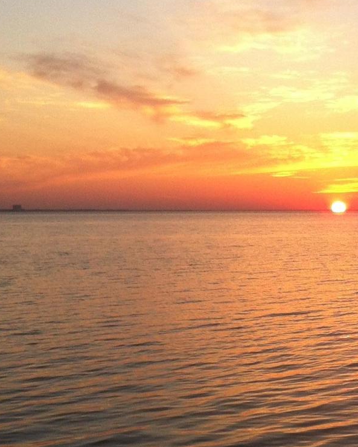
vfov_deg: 20.8
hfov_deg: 16.3
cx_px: 366
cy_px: 268
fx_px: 1218
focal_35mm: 92
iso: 80
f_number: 2.8
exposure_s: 1/299
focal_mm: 3.85
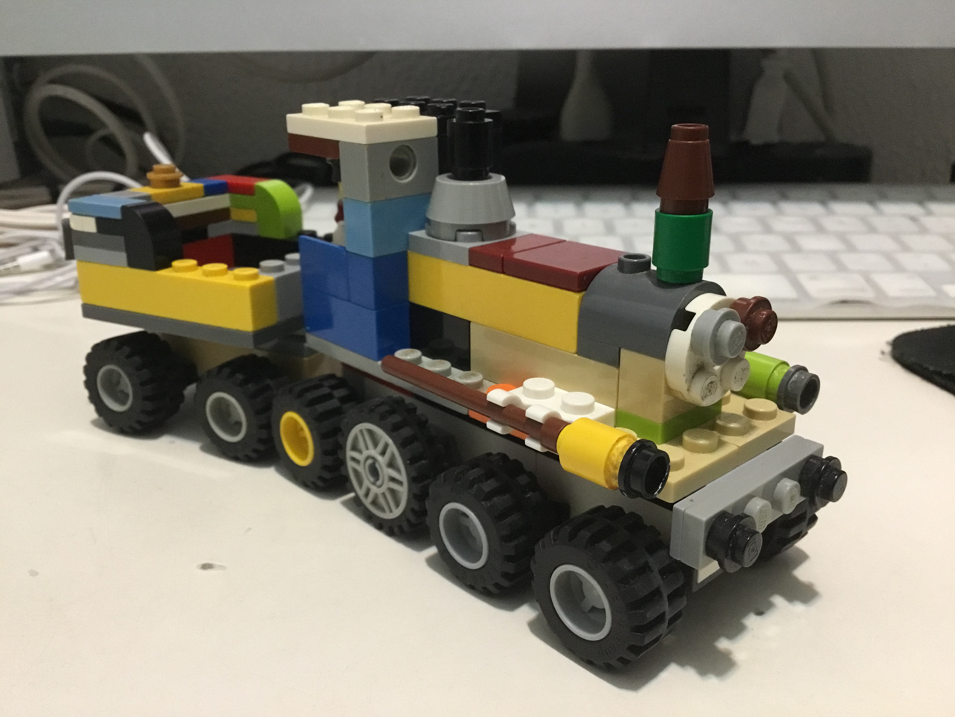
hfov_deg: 58.4
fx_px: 855
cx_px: 478
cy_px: 358
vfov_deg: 45.4
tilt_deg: -18.2
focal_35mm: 31
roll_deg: -1.2
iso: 200
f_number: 2.4
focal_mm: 3.3
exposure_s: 1/30
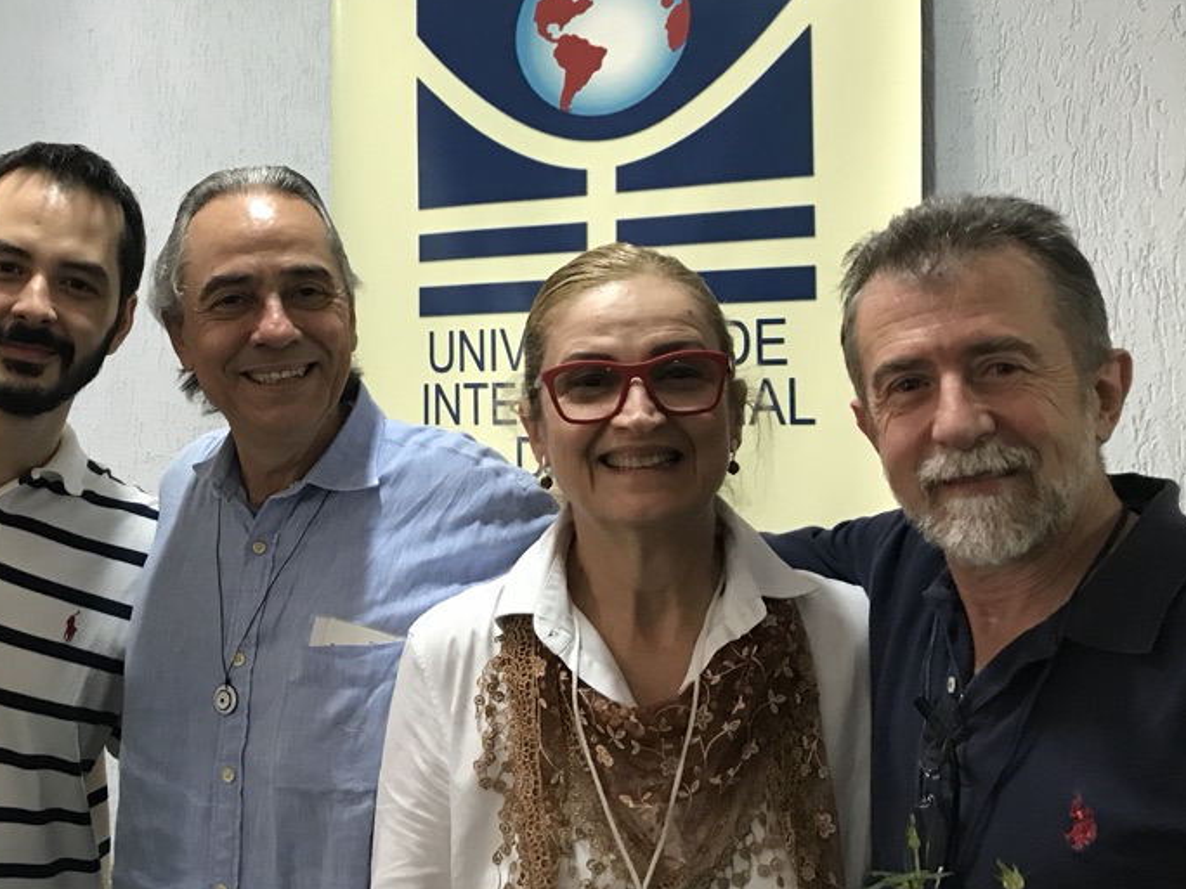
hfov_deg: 41.2
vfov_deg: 32.1
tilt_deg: +3.0
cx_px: 347
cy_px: 358
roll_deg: -1.2
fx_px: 1542
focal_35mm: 45
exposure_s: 1/15
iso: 64
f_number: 1.8
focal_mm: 3.99
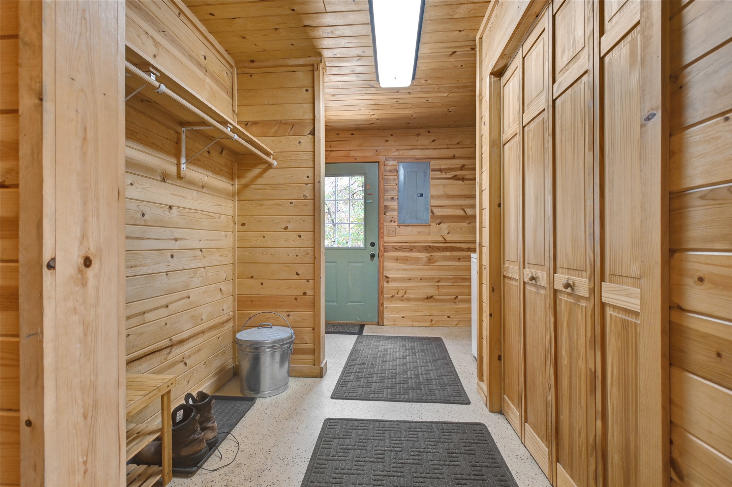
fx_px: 305
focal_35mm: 15
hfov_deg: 100.4
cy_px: 244
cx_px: 366
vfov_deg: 77.3
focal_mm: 10
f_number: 4.5
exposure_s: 1/15
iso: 220
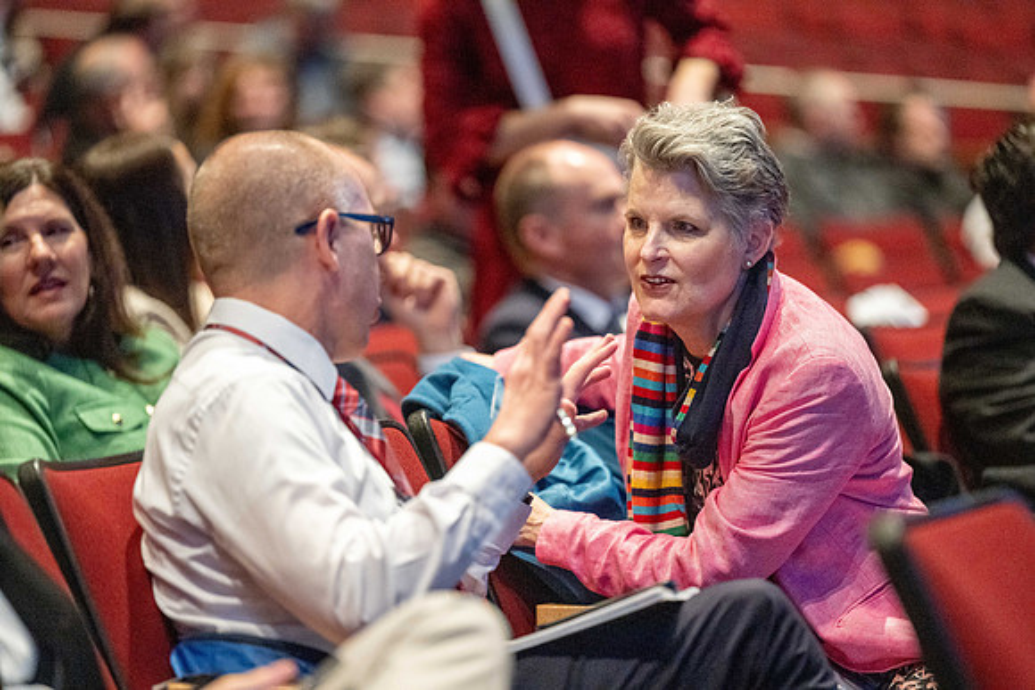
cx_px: 518
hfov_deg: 10.3
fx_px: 5751
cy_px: 345
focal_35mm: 200
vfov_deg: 6.9
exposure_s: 1/125
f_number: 2.8
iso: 10000
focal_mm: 200
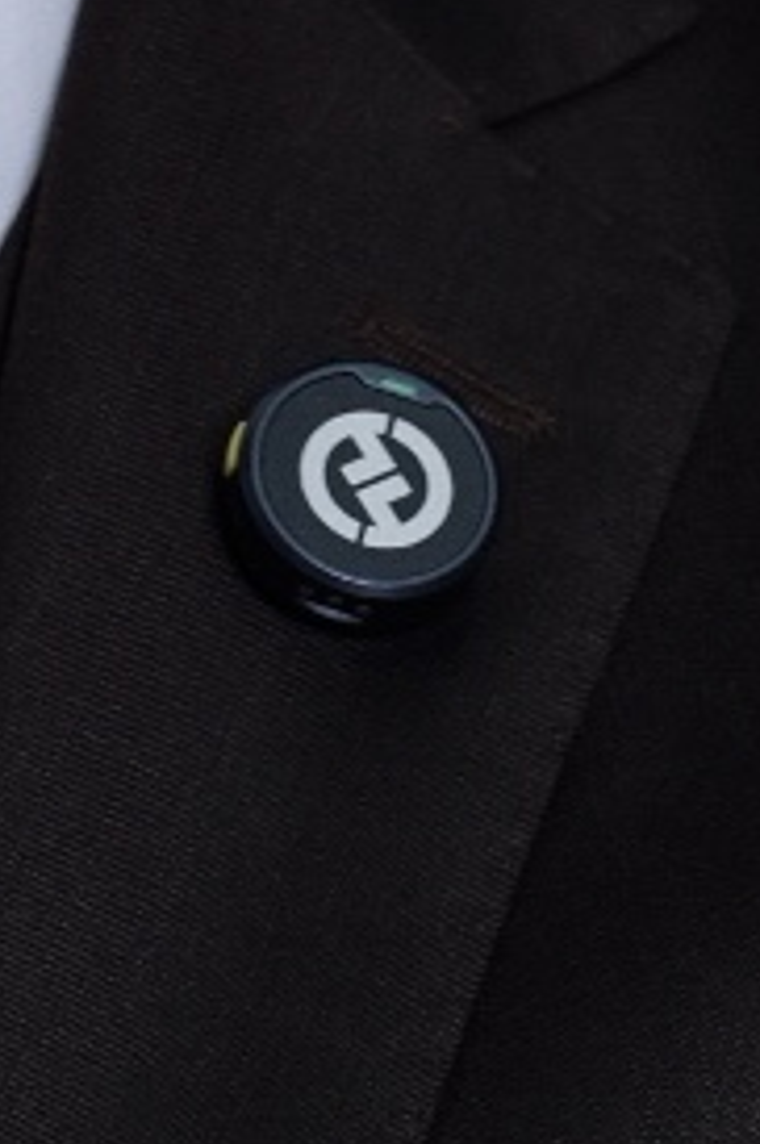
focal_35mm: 545
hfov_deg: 2.5
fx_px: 17301
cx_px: -739
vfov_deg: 3.8
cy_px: 125
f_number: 3.2
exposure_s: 1/170
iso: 400
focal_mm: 56
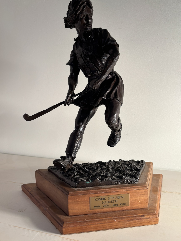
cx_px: 92
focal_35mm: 28
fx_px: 195
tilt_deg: -6.3
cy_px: 114
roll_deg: +1.0
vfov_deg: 63.4
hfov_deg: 49.7
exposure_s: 1/298
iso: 50
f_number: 1.6
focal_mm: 5.96
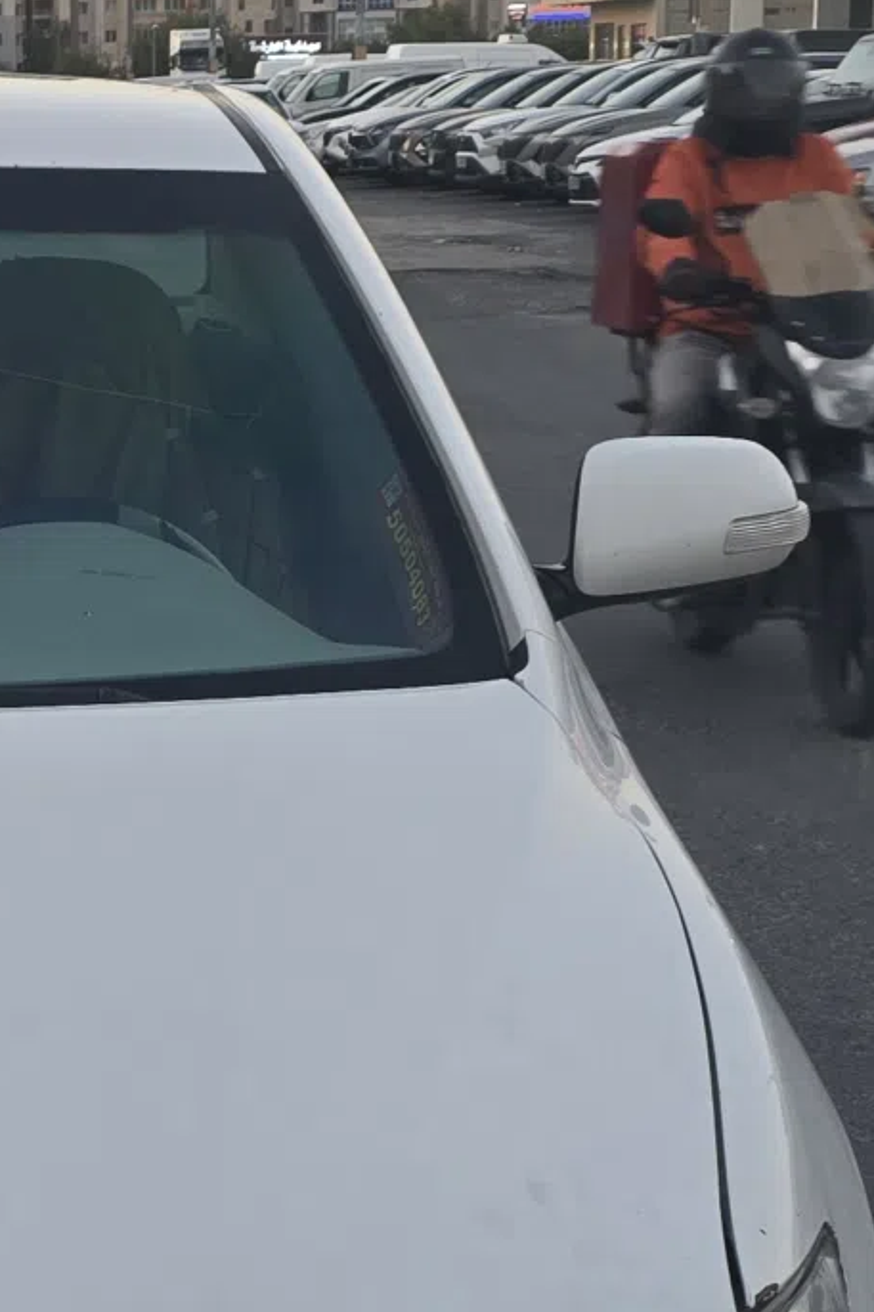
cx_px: -36
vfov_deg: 21.7
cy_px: 1020
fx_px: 3388
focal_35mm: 93
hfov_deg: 14.4
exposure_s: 1/100
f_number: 1.7
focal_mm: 6.3
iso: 40
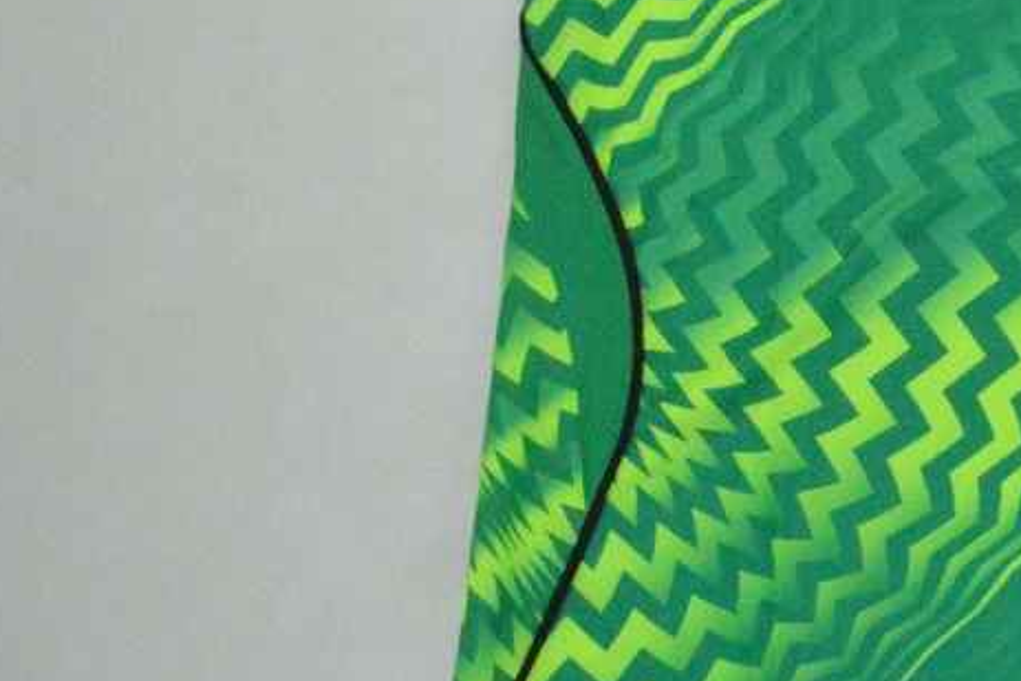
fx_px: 3035
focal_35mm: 107
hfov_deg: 17.7
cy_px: 44
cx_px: 1396
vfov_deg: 12.7
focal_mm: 22
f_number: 25
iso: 6400
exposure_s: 1/200
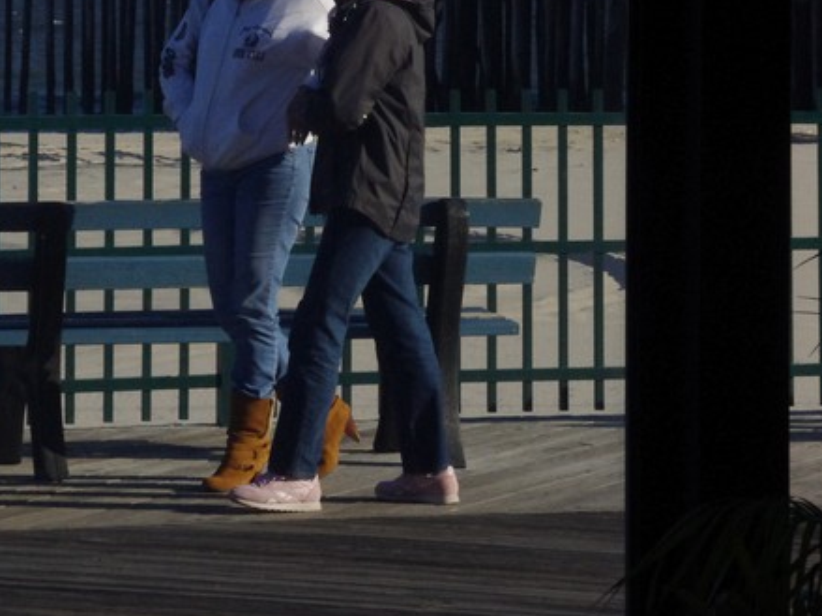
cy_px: 32
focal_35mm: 223
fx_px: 5294
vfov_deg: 6.6
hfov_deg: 8.9
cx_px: 318
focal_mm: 68
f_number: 20
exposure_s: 1/800
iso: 1600
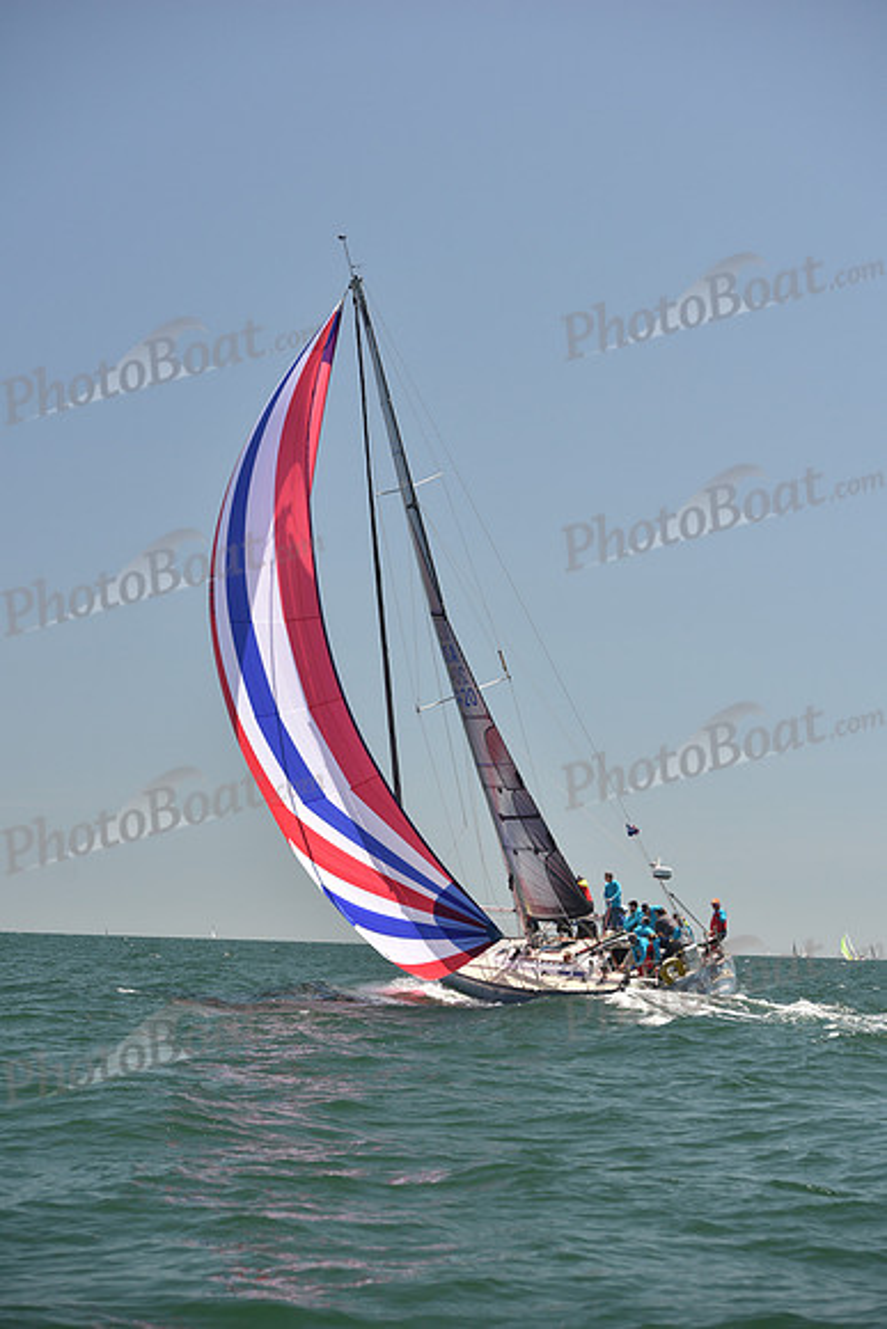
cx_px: 444
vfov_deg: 28.8
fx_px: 2585
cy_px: 664
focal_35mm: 70
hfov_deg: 19.5
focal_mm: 70
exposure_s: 1/800
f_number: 4.5
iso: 250
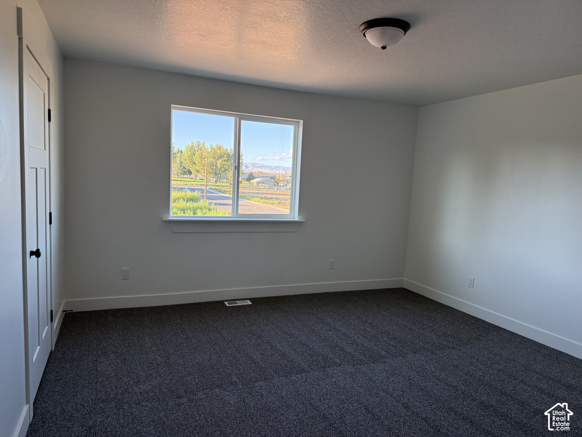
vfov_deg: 56.8
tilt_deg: -4.0
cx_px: 291
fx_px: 404
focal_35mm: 24
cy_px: 218
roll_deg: -1.3
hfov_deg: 71.6
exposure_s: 1/172
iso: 200
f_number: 1.78
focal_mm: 6.76
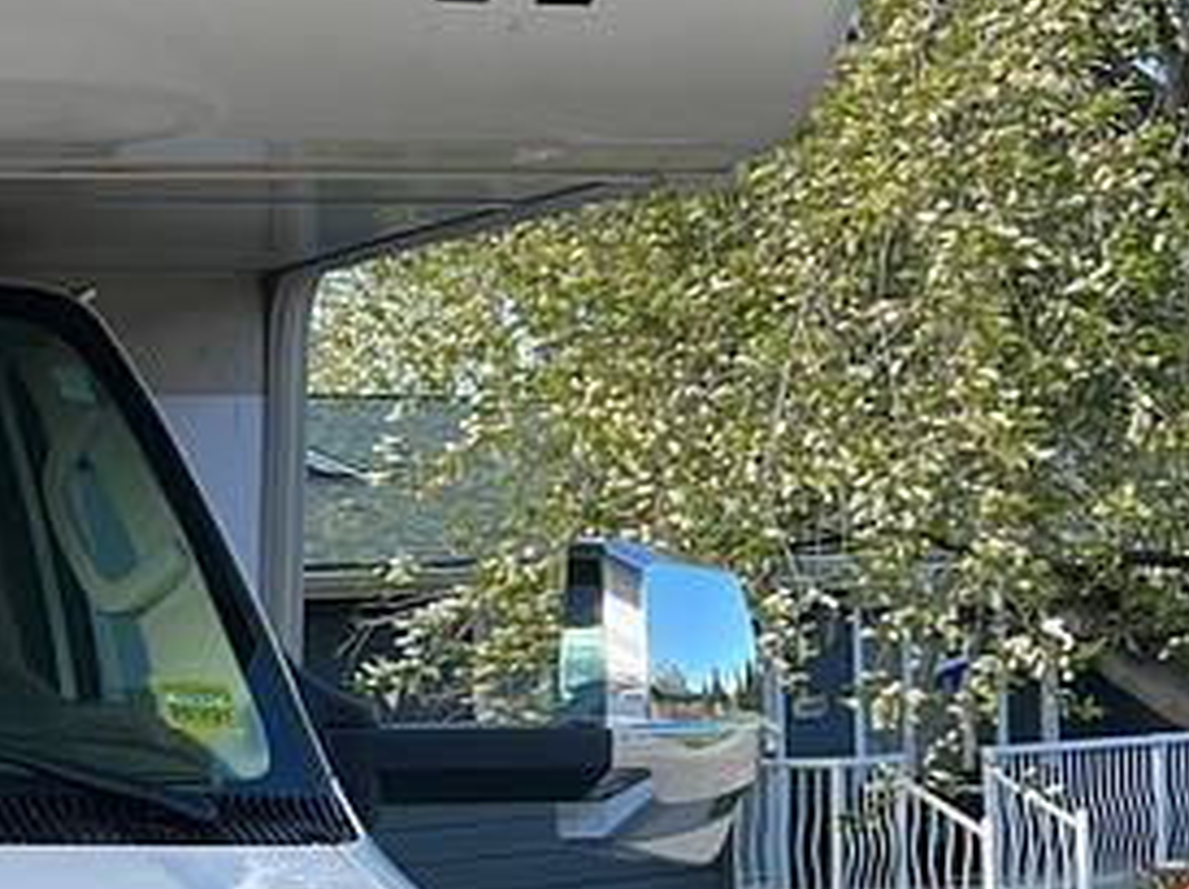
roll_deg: +2.9
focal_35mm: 95
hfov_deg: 18.4
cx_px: -581
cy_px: 794
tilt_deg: -0.7
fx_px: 3260
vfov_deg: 15.4
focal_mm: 5.7
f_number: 1.5
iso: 50
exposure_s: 1/1079
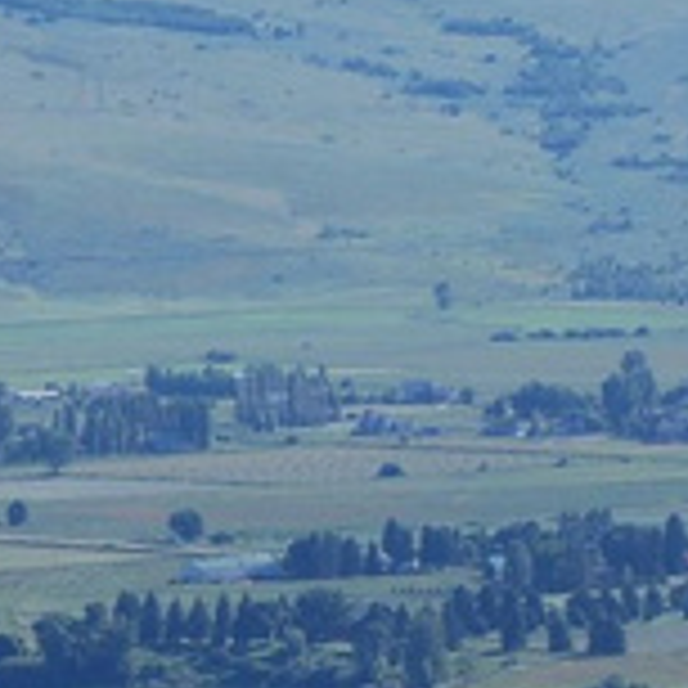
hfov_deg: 4.0
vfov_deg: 4.0
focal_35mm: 437
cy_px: 854
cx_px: 117
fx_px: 9826
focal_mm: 82
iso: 200
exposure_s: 1/640
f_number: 6.3
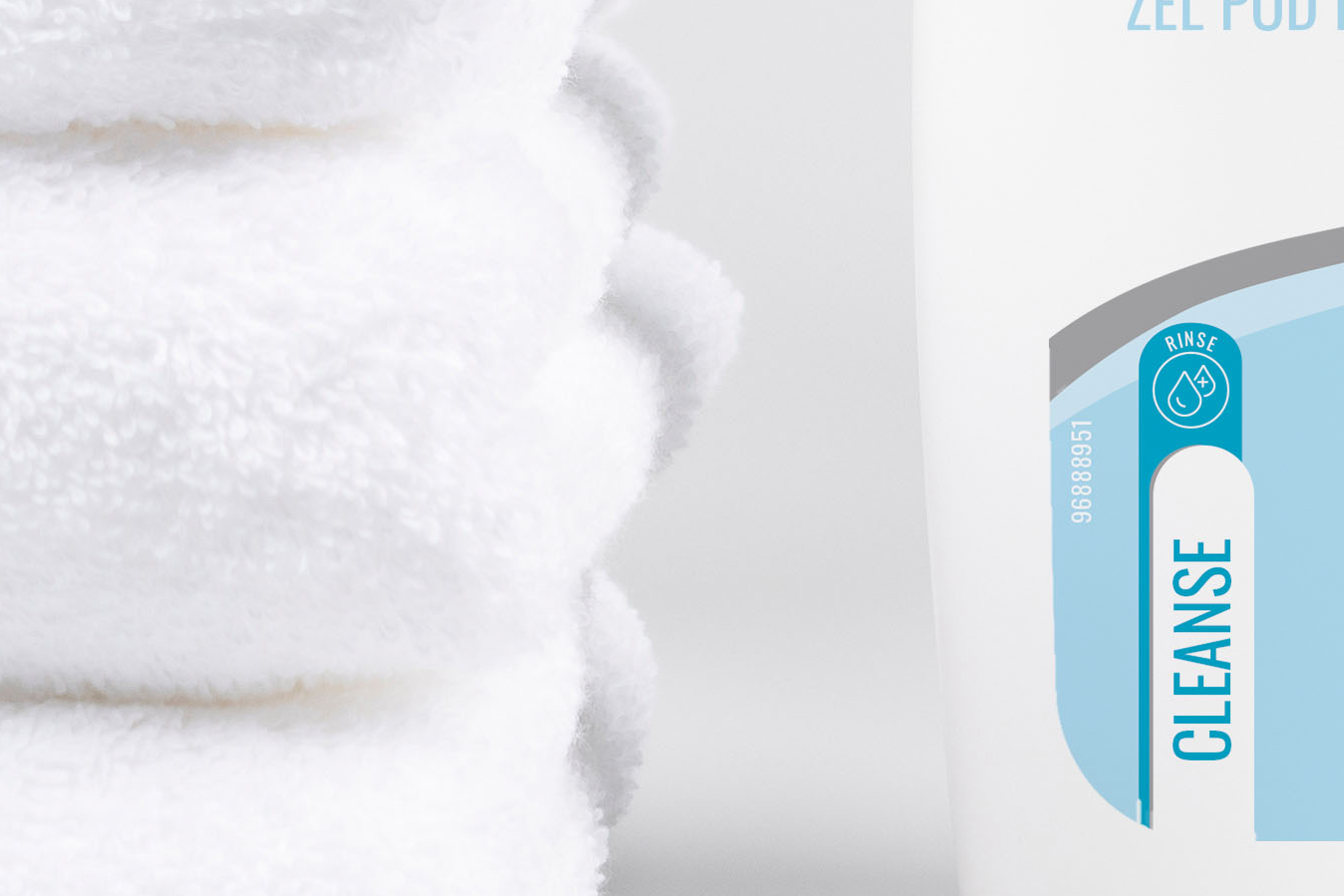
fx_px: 12806
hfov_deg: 6.0
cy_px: -557
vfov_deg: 4.0
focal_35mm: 343
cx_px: 427
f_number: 10
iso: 125
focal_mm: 56
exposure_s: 1/250
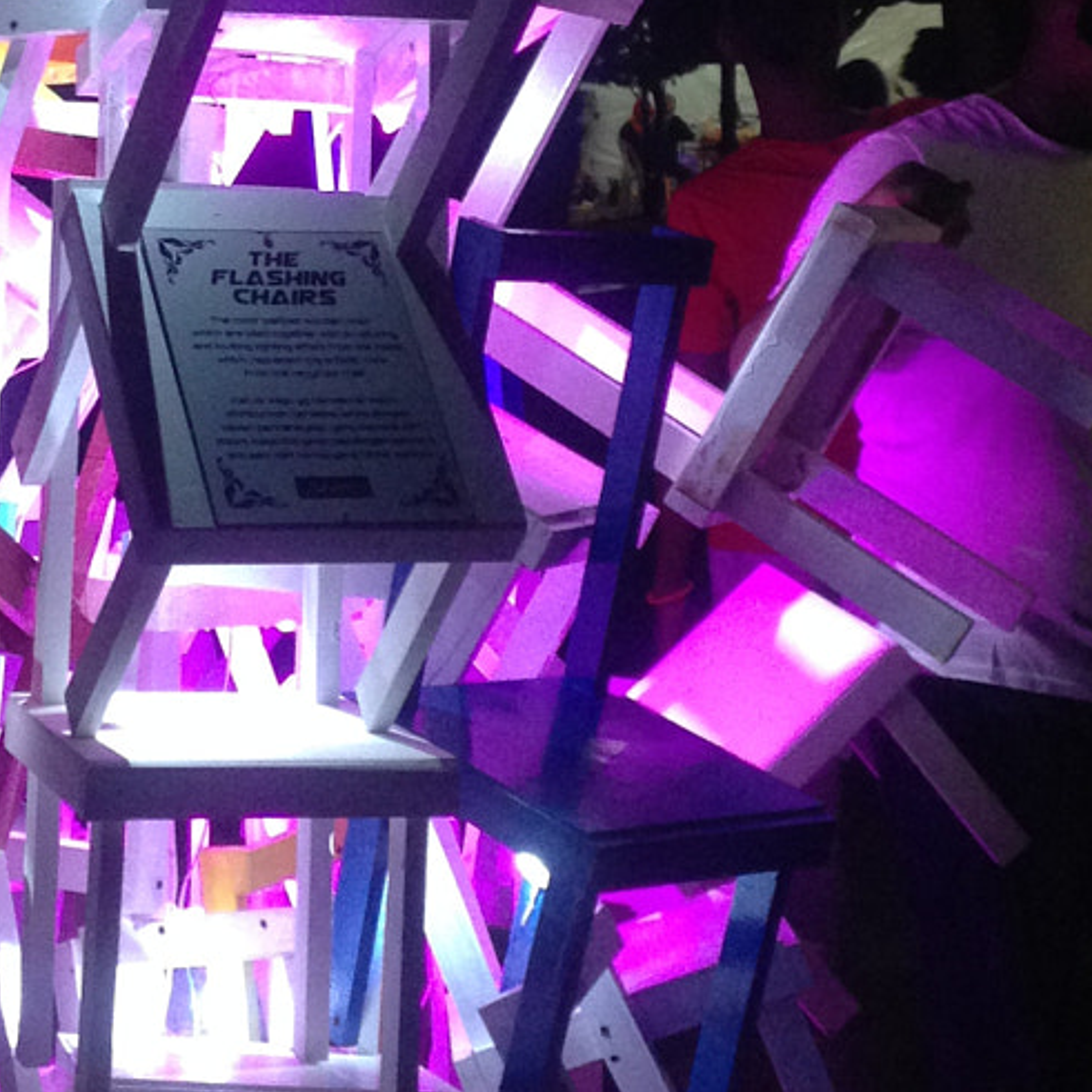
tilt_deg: -1.5
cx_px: 311
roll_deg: -0.4
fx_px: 3391
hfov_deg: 18.2
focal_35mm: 95
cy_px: 222
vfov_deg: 18.1
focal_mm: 4.12
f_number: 2.4
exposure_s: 1/20
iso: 200
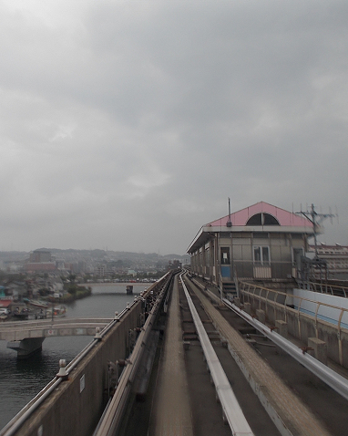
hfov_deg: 43.3
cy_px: 218
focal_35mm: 34
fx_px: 438
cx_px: 165
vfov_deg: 52.9
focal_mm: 4.6
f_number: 8
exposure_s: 1/200
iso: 80
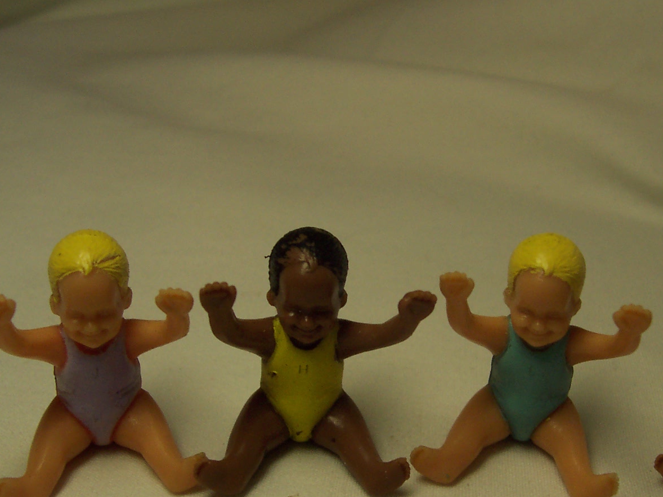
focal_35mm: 52
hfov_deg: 36.6
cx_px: 404
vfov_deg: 27.9
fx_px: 996
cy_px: 313
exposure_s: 1/250
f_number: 2.8
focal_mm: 5.6
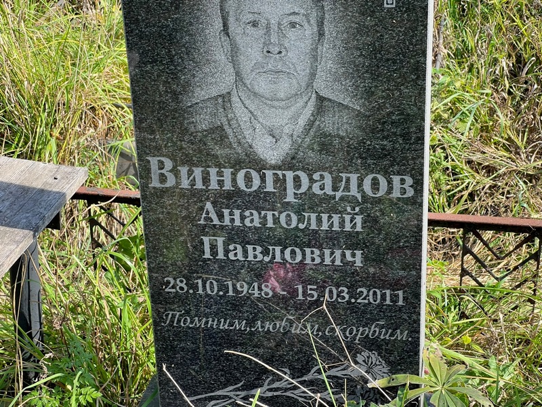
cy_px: 204
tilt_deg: -25.0
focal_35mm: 77
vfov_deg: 19.1
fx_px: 1206
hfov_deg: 25.3
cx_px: 271
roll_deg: -0.8
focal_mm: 9
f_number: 2.8
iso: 32
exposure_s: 1/149
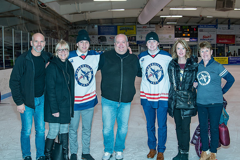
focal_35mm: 50
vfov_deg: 26.9
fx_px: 335
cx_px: 118
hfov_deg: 39.4
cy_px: 74
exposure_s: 1/200
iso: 200
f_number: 4.5
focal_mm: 28
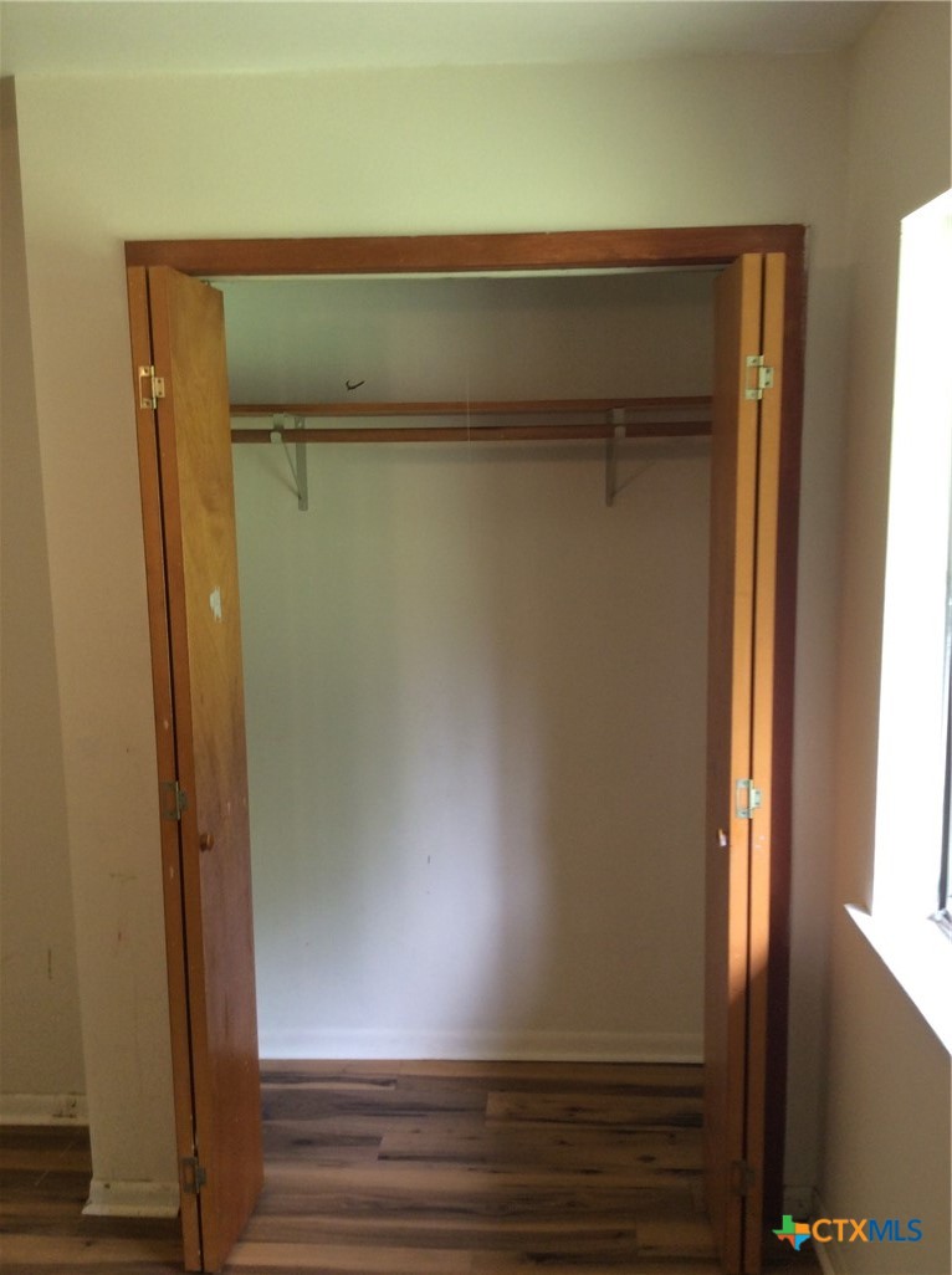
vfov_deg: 56.9
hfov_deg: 44.0
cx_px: 476
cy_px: 638
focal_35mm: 32
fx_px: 1177
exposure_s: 1/24
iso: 50
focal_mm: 3.3
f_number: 2.4
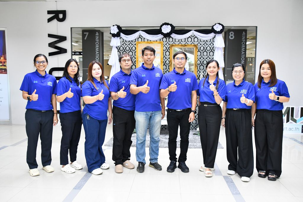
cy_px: 101
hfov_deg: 60.3
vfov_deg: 42.3
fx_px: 261
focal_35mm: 31
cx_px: 152
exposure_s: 1/125
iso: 2000
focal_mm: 21
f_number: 3.5
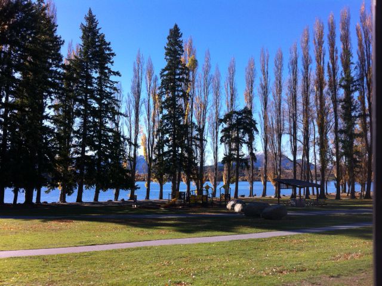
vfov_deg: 40.6
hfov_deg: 52.7
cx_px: 191
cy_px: 143
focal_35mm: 35
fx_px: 386
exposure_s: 1/794
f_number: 2.8
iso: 80
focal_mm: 3.85
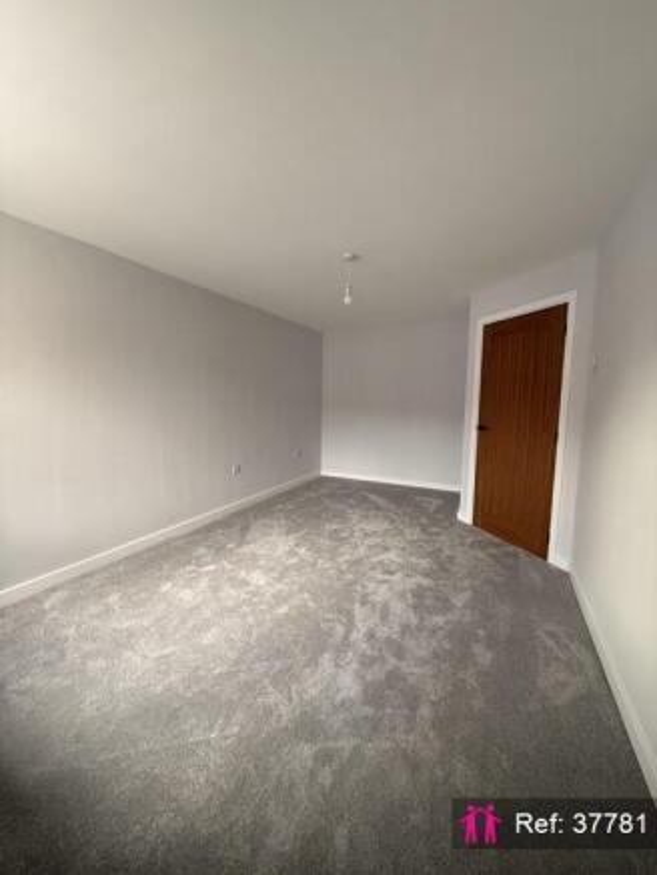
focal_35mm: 14
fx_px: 354
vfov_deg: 102.0
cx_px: 328
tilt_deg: -5.2
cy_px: 438
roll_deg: -1.0
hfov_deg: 85.7
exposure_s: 1/99
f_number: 2.2
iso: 320
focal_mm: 2.22
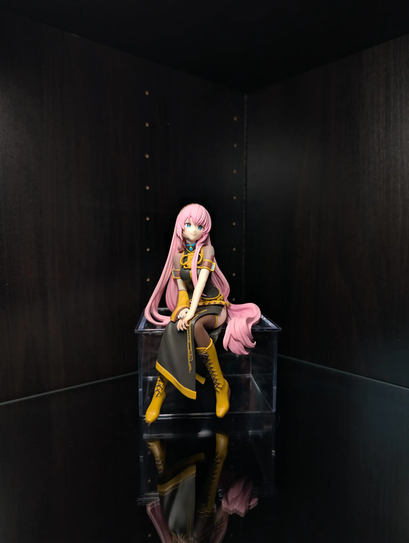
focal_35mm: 24
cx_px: 204
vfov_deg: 71.5
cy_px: 272
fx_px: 377
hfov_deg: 56.9
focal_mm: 6.9
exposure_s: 1/15.7
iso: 45
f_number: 1.68
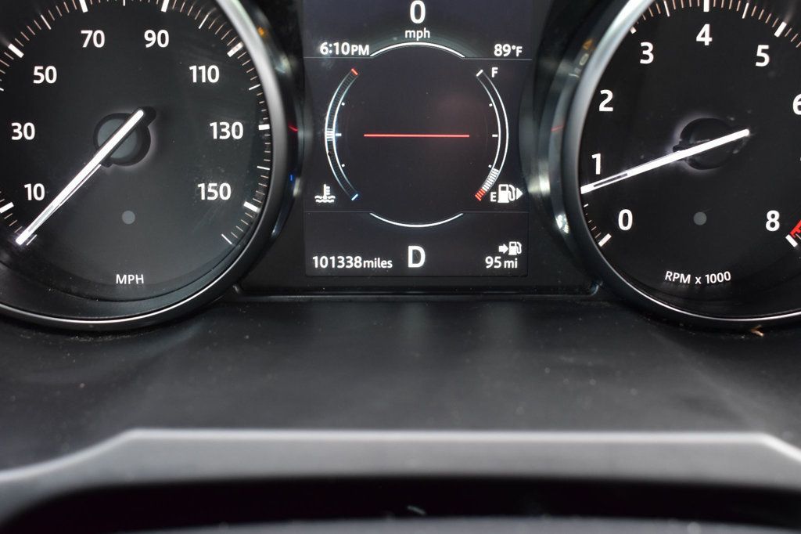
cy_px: 267
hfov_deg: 47.9
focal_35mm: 40
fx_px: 901
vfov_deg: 33.0
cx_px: 400
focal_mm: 27
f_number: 6.3
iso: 1100
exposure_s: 1/15
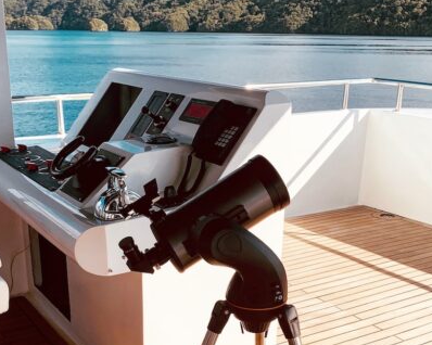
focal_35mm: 49
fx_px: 626
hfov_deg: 38.0
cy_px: 273
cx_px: 183
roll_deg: +0.3
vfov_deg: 30.1
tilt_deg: -20.4
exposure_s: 1/2033
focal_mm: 4.25
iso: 25
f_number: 1.8
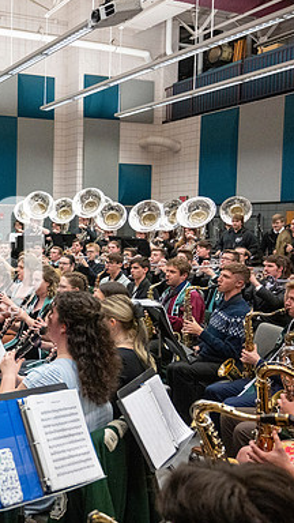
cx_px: -60
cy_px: 261
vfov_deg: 52.8
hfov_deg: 27.4
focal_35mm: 38
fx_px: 527
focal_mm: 24
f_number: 4
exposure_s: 1/500
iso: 10000
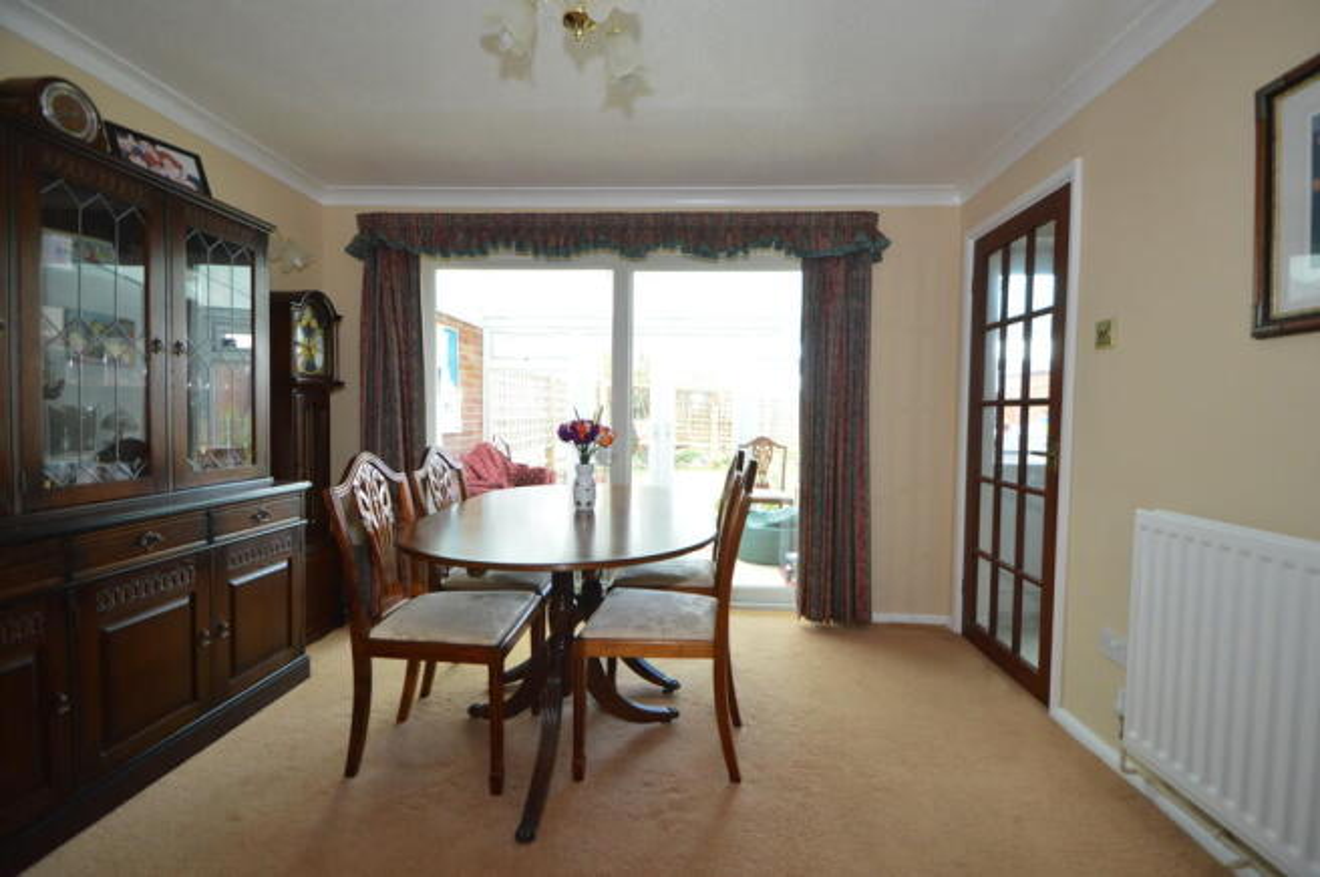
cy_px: 438
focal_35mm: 15
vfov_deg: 77.2
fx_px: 549
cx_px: 660
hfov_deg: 100.4
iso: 560
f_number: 3.5
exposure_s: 1/60
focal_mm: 10
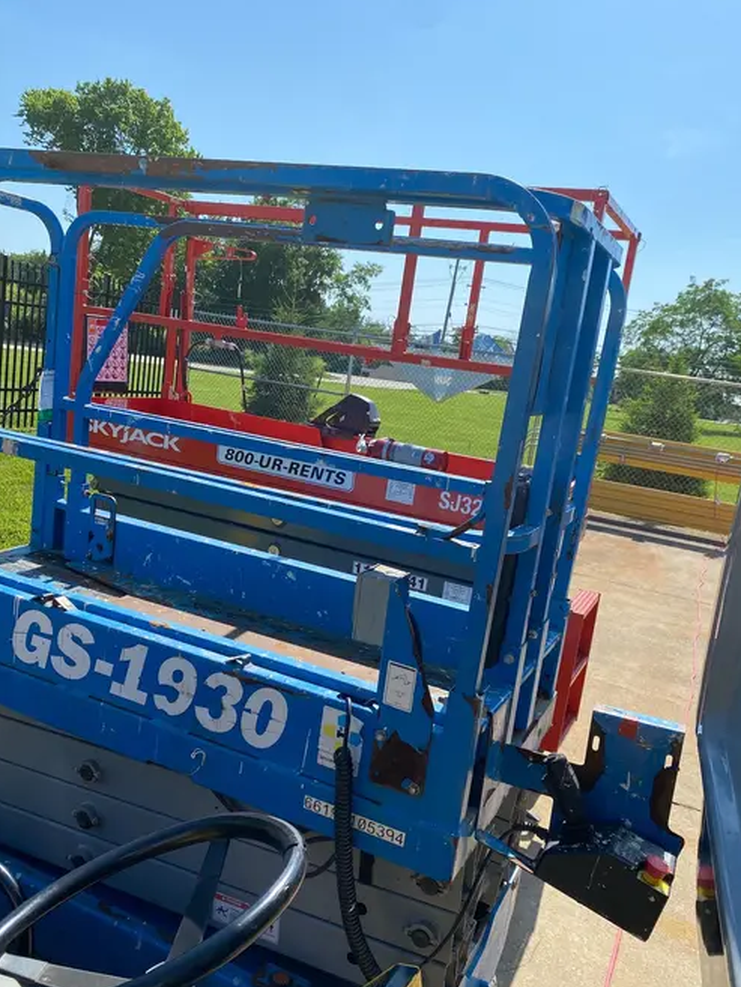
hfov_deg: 48.2
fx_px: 827
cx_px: 370
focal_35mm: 29
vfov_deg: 61.6
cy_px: 534
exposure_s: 1/2755
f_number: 1.8
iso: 32
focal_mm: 4.25
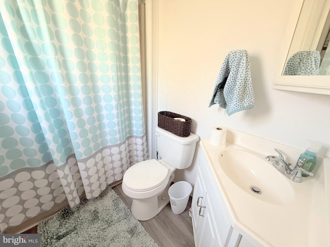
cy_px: 124
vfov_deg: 85.7
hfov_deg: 102.1
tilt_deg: -20.0
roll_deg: -1.6
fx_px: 133
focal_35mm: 14
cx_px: 165
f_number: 2.2
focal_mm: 2.22
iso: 320
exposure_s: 1/81
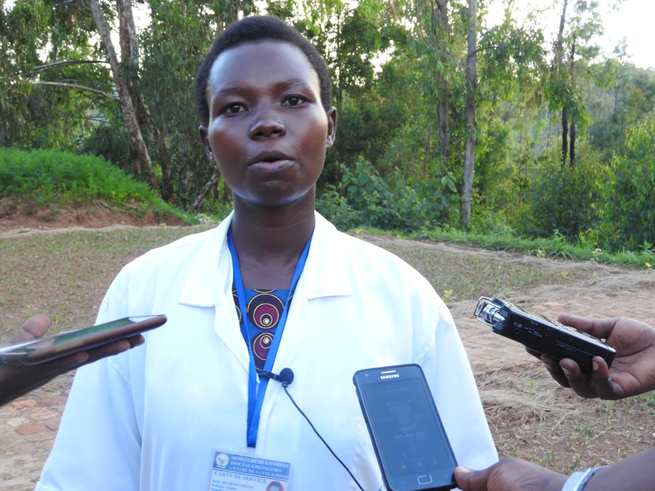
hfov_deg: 38.2
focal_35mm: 50
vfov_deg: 29.1
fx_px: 946
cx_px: 328
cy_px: 246
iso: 160
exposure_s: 1/30
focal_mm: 9
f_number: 4
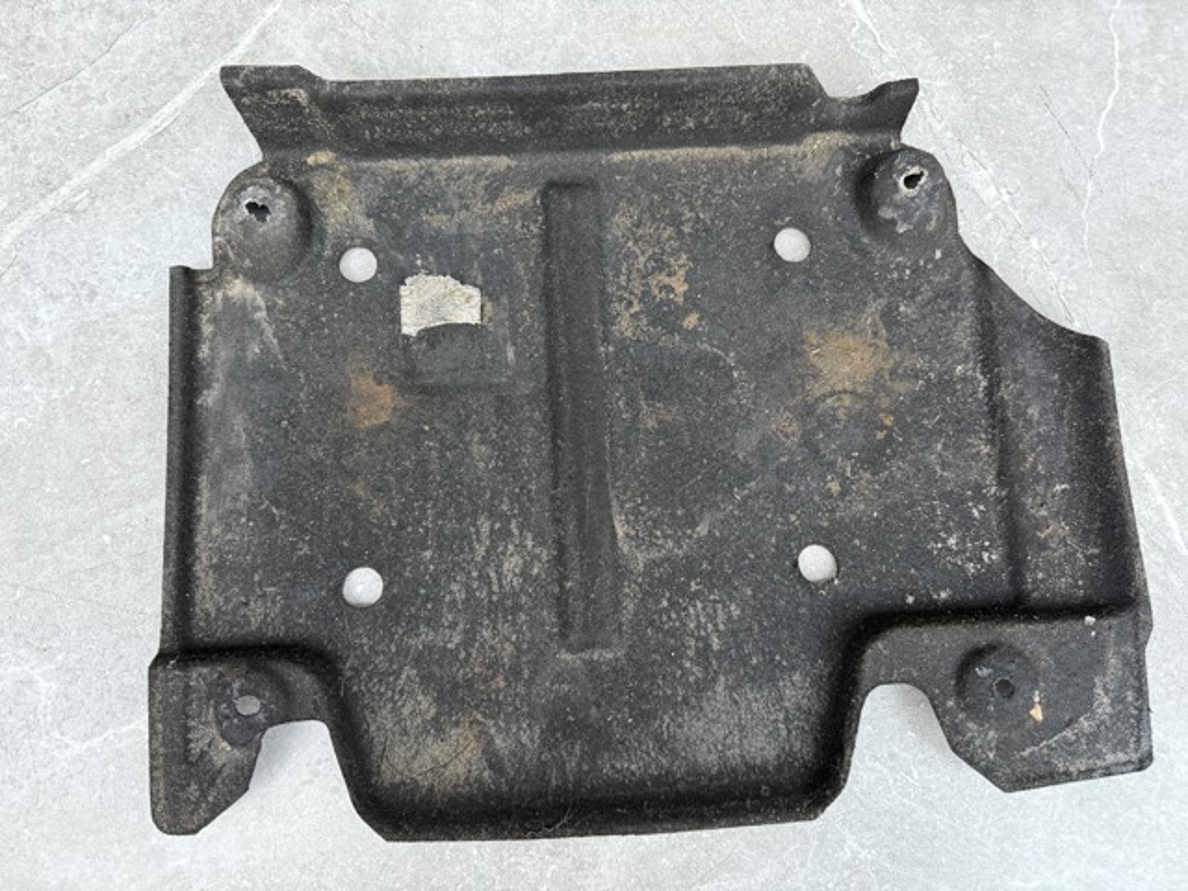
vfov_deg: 56.8
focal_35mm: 24
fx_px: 824
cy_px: 446
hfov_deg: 71.6
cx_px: 594
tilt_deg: -79.7
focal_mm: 6.76
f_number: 1.78
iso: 320
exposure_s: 1/60
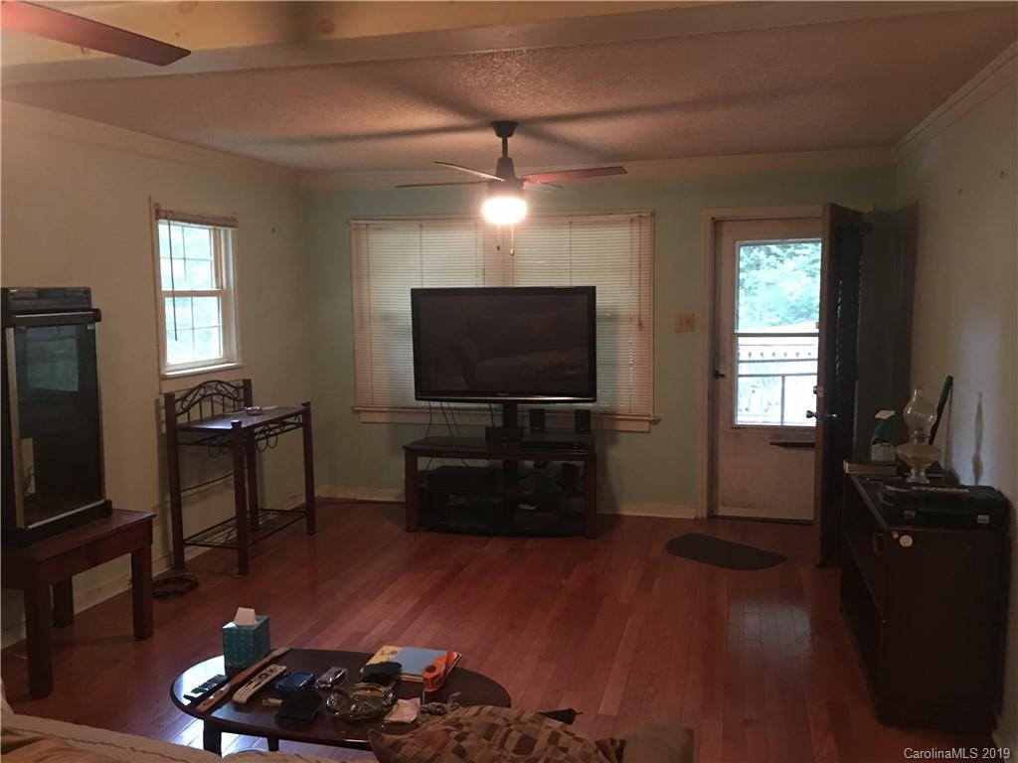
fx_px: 853
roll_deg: +1.0
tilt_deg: -4.7
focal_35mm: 29
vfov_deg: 48.2
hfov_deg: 61.7
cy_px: 382
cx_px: 509
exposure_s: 1/4
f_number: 2.2
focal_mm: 4.15
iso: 80
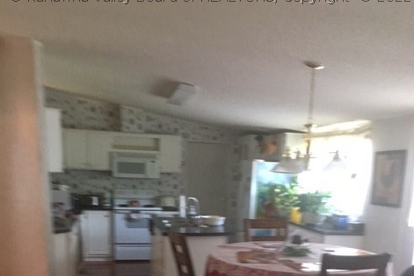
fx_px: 471
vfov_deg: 30.7
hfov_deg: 47.4
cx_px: 209
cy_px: 265
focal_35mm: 41
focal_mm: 4.15
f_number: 2.2
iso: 100
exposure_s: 1/10
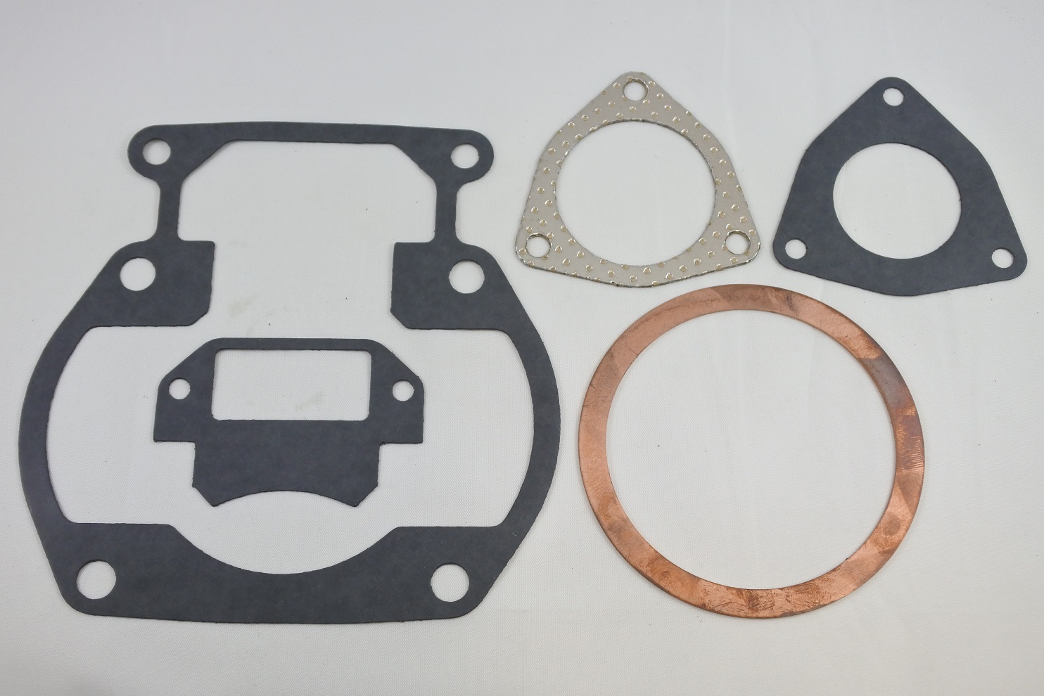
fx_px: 1131
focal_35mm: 39
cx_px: 522
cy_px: 348
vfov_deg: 34.2
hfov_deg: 49.5
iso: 400
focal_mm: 14.7
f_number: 4.2
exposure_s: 1/200
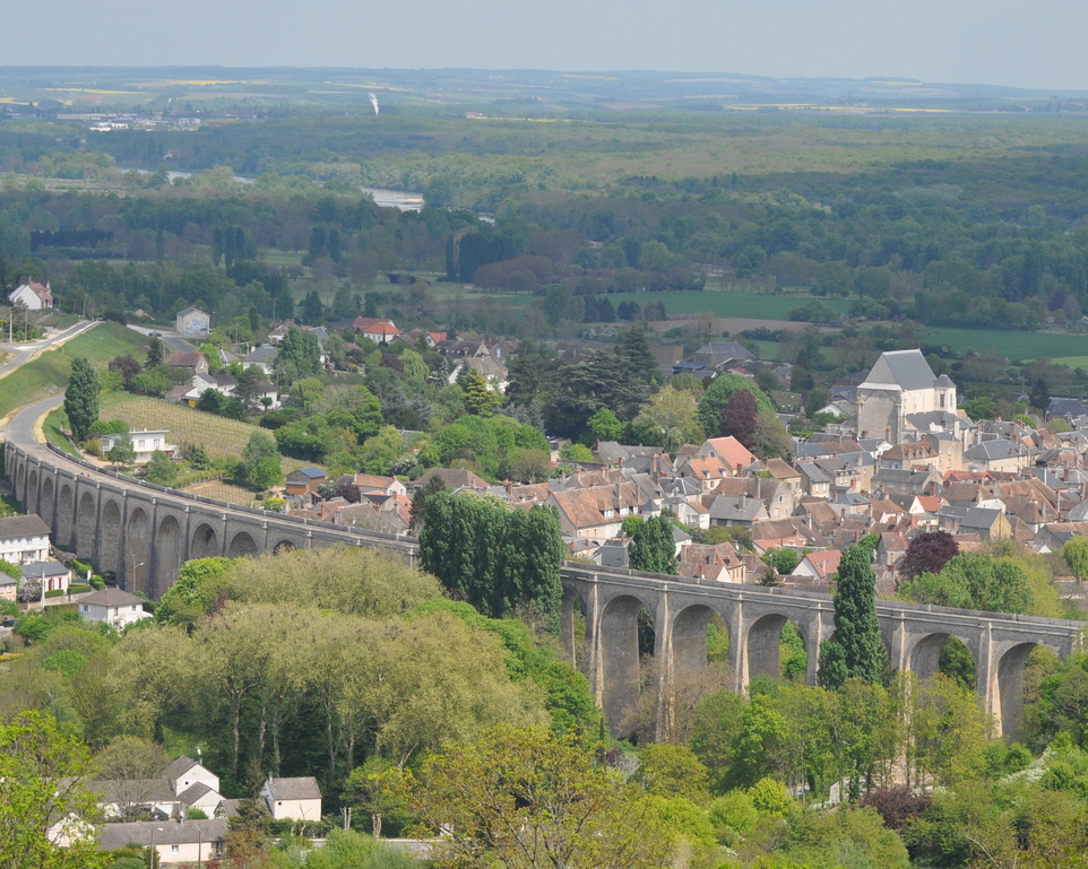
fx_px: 4217
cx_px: 625
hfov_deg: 14.7
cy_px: 463
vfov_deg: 11.8
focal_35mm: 131
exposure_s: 1/1000
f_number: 8
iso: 400
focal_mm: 70
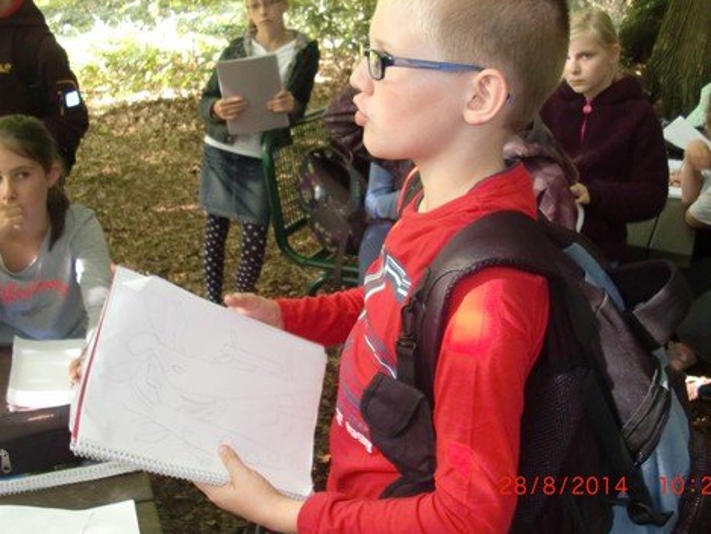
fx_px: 883
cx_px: 359
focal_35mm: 43
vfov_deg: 33.6
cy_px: 232
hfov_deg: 43.8
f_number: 2.8
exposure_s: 1/60
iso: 400
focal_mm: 6.3
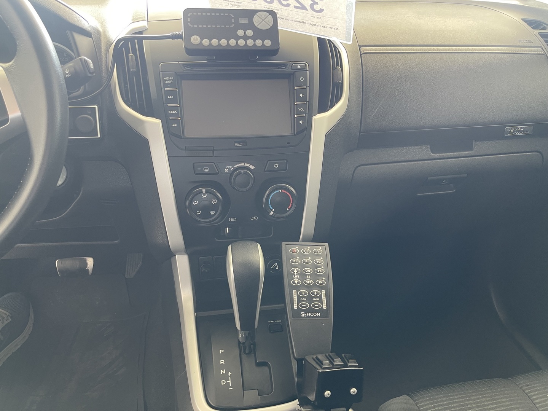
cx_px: 274
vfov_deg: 54.9
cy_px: 206
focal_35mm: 25
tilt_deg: -31.1
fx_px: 396
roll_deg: -2.7
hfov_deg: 69.4
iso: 160
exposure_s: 1/60
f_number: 1.6
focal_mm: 5.1
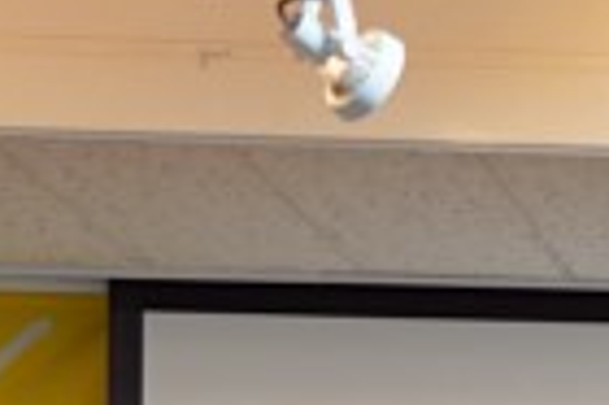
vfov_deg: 2.5
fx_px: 9006
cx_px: 1318
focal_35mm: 533
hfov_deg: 3.8
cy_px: 1254
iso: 800
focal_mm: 83
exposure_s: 1/160
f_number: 4
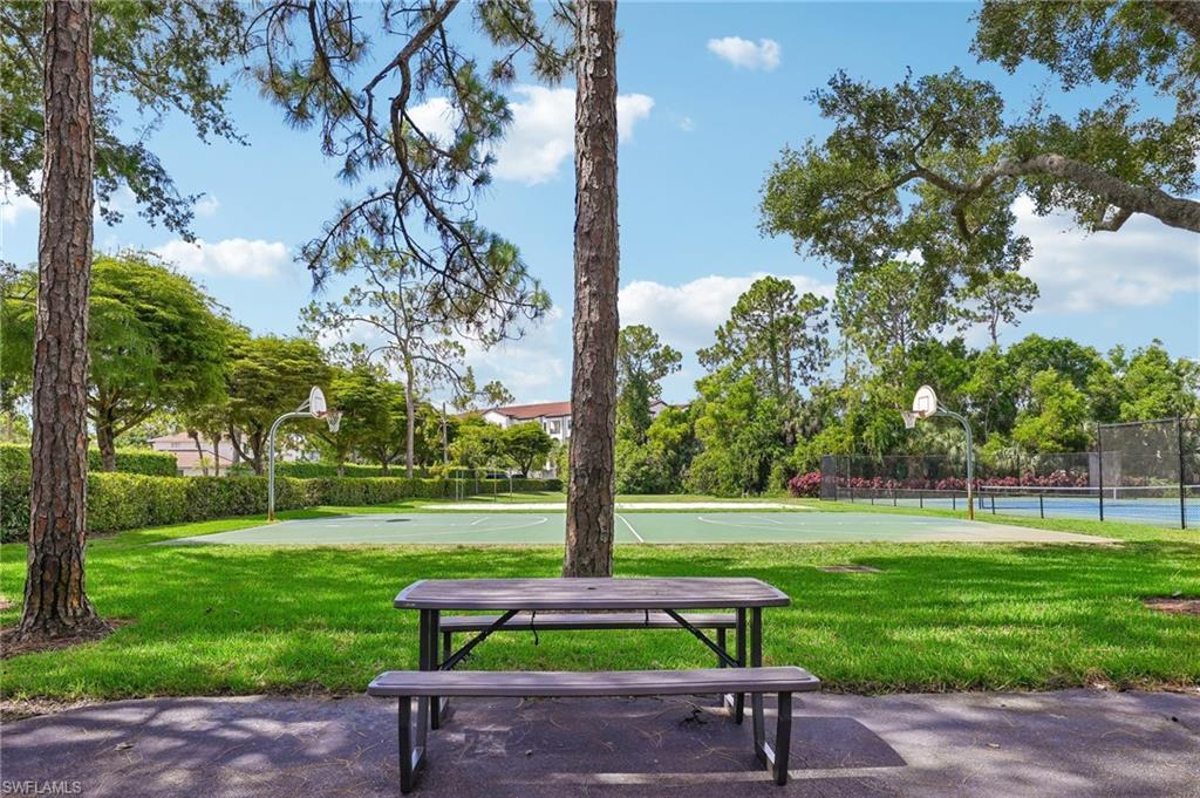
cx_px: 600
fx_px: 699
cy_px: 399
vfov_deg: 59.4
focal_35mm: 21
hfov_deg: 81.2
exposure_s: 1/125
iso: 50
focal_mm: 14
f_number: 8
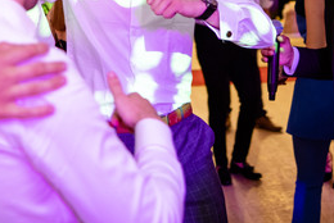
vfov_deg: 15.4
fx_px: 799
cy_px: -35
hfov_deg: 23.6
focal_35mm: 86
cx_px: 188
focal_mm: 23
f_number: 1.4
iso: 1000
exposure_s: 1/200
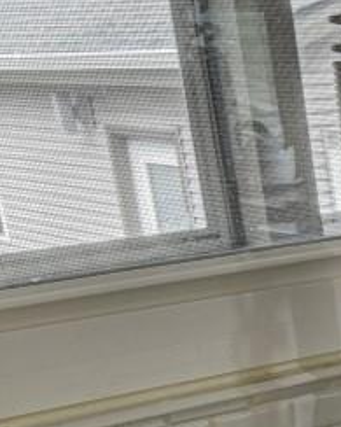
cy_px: 481
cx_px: 810
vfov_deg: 12.8
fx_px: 1868
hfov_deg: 9.3
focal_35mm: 148
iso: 400
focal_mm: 24
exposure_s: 1/13
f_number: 8
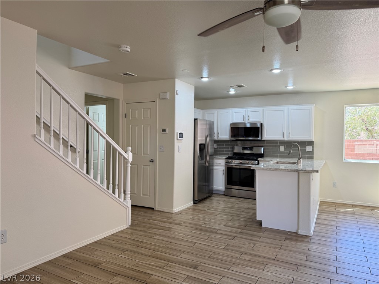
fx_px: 263
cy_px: 142
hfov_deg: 71.6
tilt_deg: -0.9
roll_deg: -0.2
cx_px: 190
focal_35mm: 24
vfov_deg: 56.8
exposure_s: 1/177
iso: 80
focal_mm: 6.76
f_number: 1.78
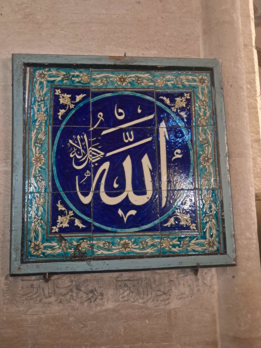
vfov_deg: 65.3
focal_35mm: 27
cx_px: 130
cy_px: 174
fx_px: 271
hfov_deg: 51.4
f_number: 1.8
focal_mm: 4
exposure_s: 1/25
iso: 800
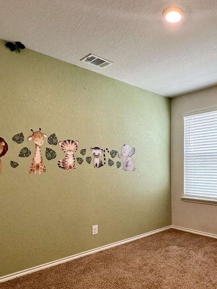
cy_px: 172
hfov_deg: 51.9
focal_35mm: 25
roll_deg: +0.0
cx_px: 169
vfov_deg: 68.8
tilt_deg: -1.0
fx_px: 209
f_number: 1.8
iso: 125
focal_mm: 1.57
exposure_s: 1/60
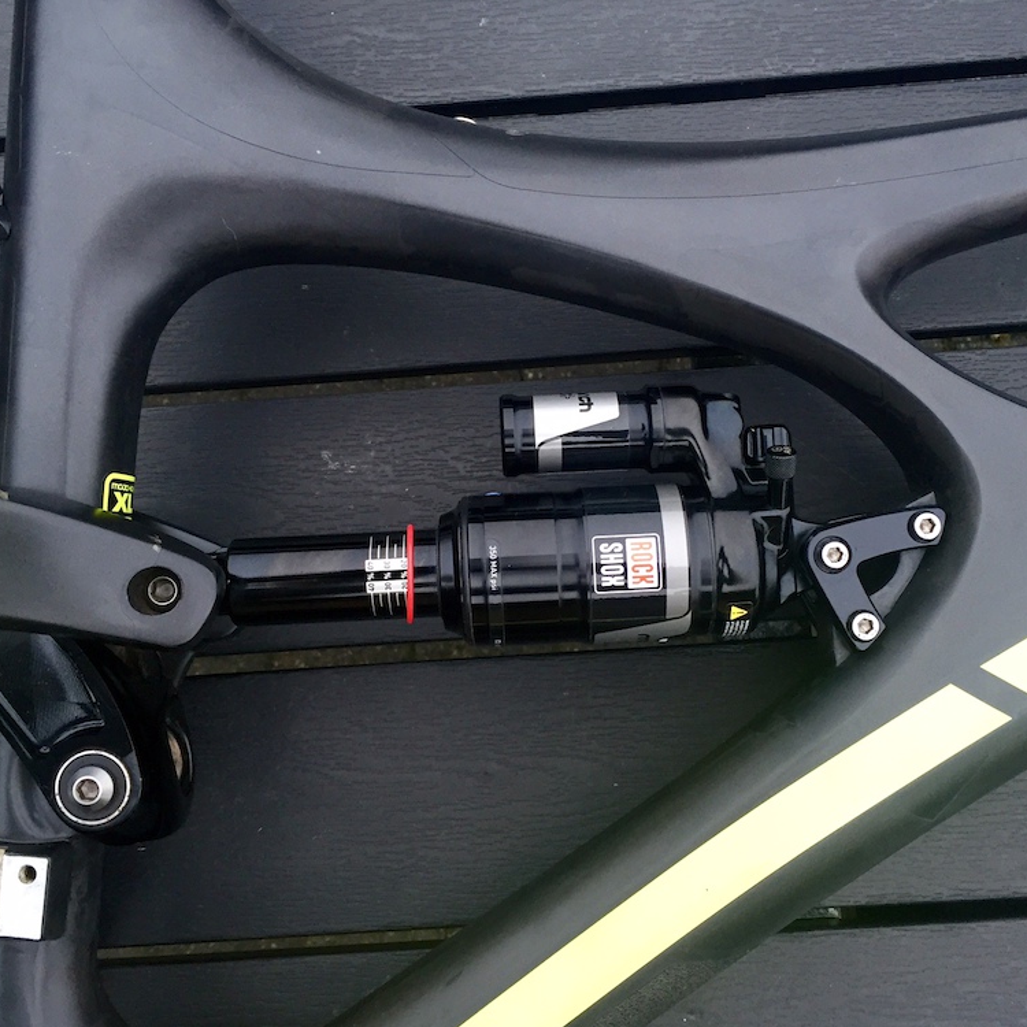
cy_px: 523
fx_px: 1175
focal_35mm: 35
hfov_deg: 47.2
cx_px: 541
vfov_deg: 47.2
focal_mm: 4.15
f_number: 2.2
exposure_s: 1/33
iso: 125
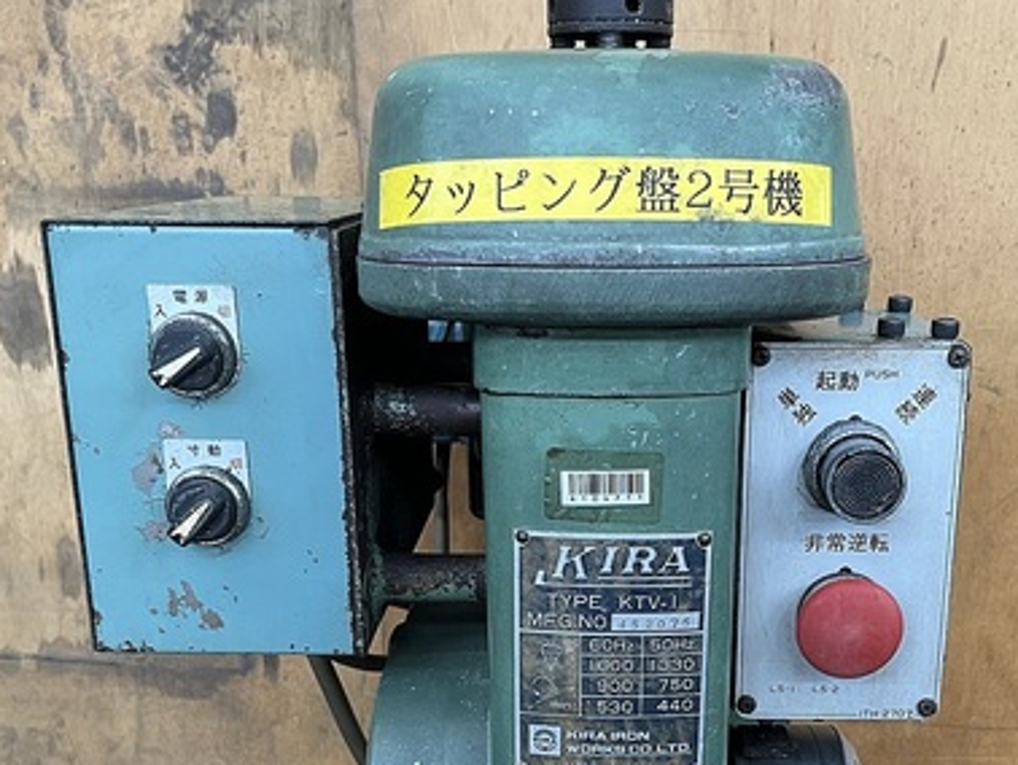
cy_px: 606
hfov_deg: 42.7
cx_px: 611
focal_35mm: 44
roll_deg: +0.3
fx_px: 1295
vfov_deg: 32.1
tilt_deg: -20.0
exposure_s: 1/86
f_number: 1.6
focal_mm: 5.1
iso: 125
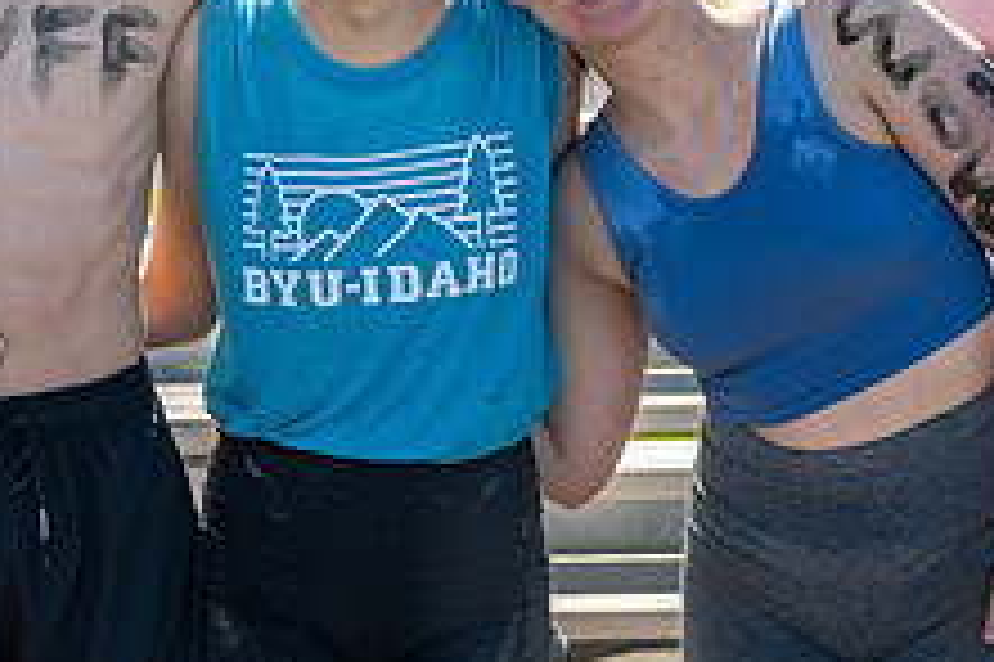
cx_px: 342
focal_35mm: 113
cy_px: 88
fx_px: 3118
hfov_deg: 18.1
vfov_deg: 12.0
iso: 100
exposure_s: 1/500
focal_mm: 43
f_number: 4
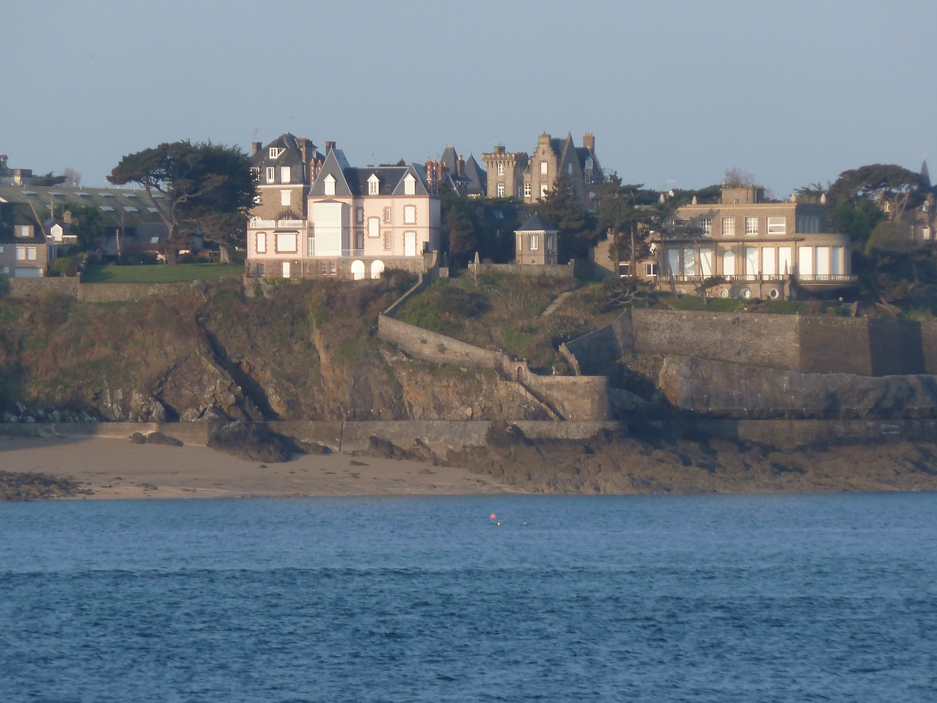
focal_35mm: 399
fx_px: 10800
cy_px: 352
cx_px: 468
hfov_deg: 5.0
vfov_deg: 3.7
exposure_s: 1/200
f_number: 4.9
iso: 80
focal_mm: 49.2
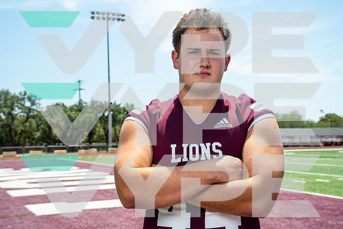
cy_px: 114
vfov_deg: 27.0
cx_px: 172
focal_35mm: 50
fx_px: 476
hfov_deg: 39.6
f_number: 8
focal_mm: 50
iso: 100
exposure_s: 1/125
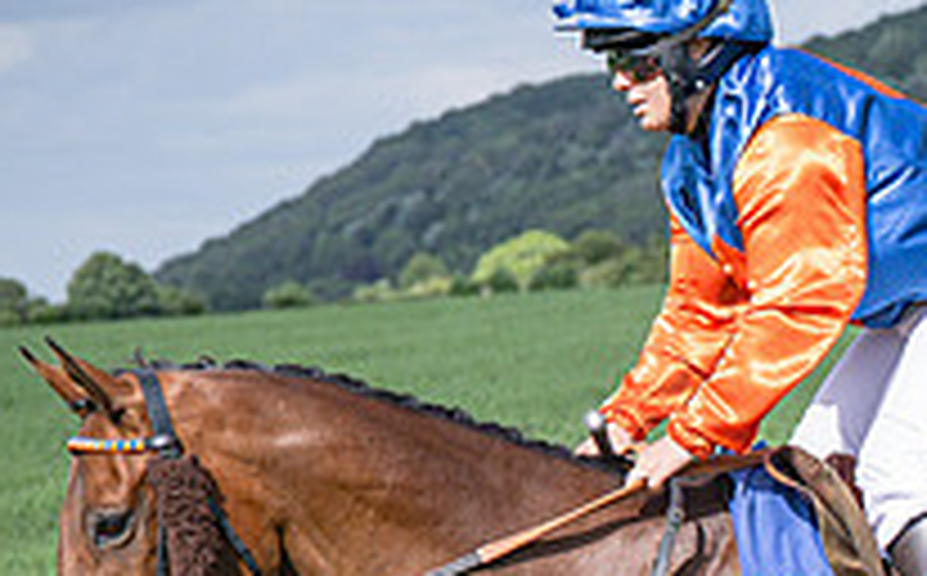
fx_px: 8929
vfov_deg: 3.7
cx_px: 620
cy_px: 668
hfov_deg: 5.9
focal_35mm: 354
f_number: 5
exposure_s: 1/2500
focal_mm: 70
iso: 400
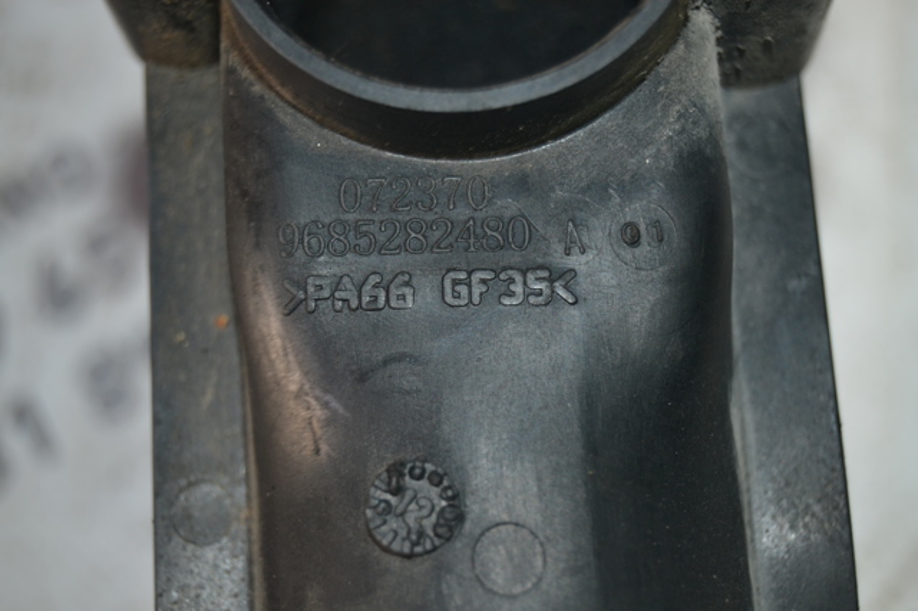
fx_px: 2103
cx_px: 459
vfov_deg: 16.5
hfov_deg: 24.6
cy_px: 306
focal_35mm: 82
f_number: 5.6
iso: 360
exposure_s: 1/60
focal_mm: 55
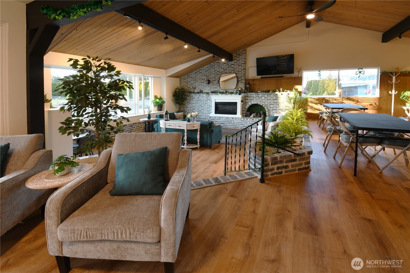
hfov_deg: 100.4
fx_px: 171
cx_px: 205
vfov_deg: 77.3
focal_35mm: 15
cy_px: 136
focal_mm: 10
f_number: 11
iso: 200
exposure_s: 1/2
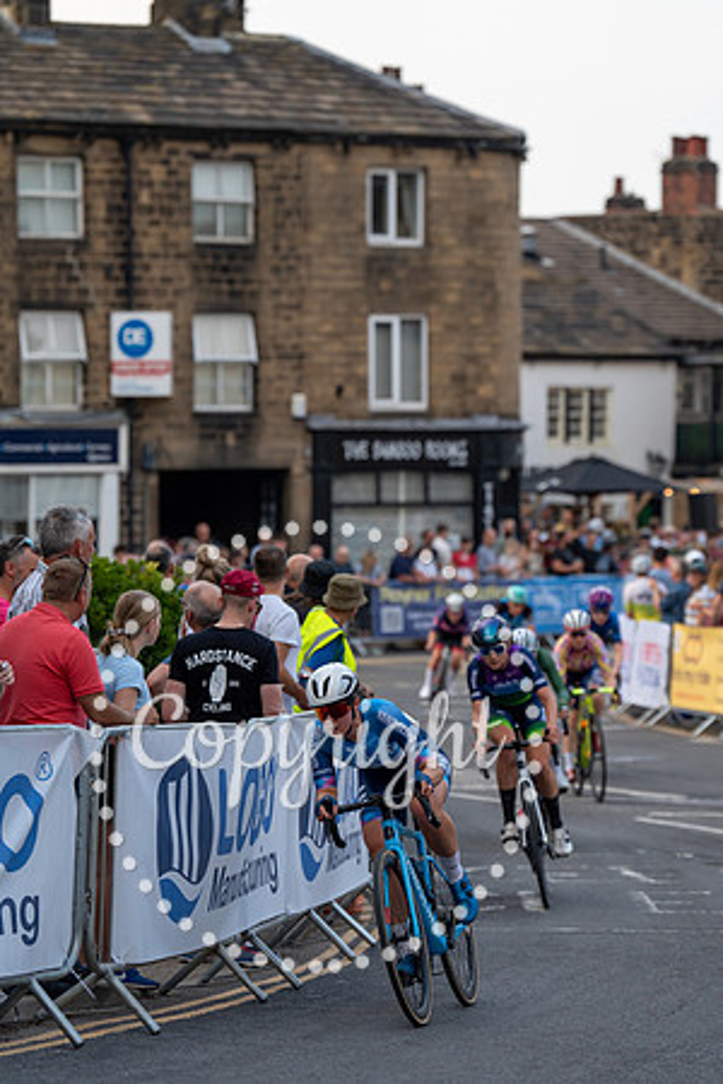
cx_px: 362
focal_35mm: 141
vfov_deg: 14.6
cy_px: 542
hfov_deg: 9.7
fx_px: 4247
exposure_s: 1/1000
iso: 500
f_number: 3.5
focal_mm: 141
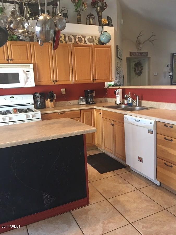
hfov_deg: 48.2
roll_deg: +2.6
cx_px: 88
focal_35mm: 29
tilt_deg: -9.2
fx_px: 197
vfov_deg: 61.7
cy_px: 118
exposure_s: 1/15
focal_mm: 4.15
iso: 100
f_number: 2.2
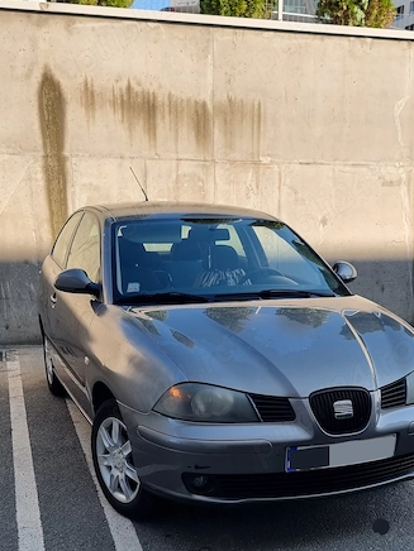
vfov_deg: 41.1
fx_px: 702
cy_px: 441
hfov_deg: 32.8
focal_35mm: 44
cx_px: 243
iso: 50
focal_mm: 6.7
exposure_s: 1/370
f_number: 1.8
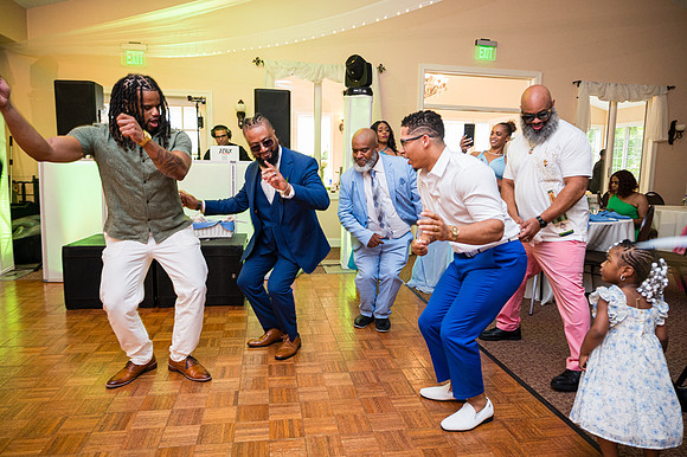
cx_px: 344
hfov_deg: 73.2
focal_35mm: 24
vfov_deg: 52.6
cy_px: 228
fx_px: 462
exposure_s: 1/60
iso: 3200
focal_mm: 24
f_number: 4
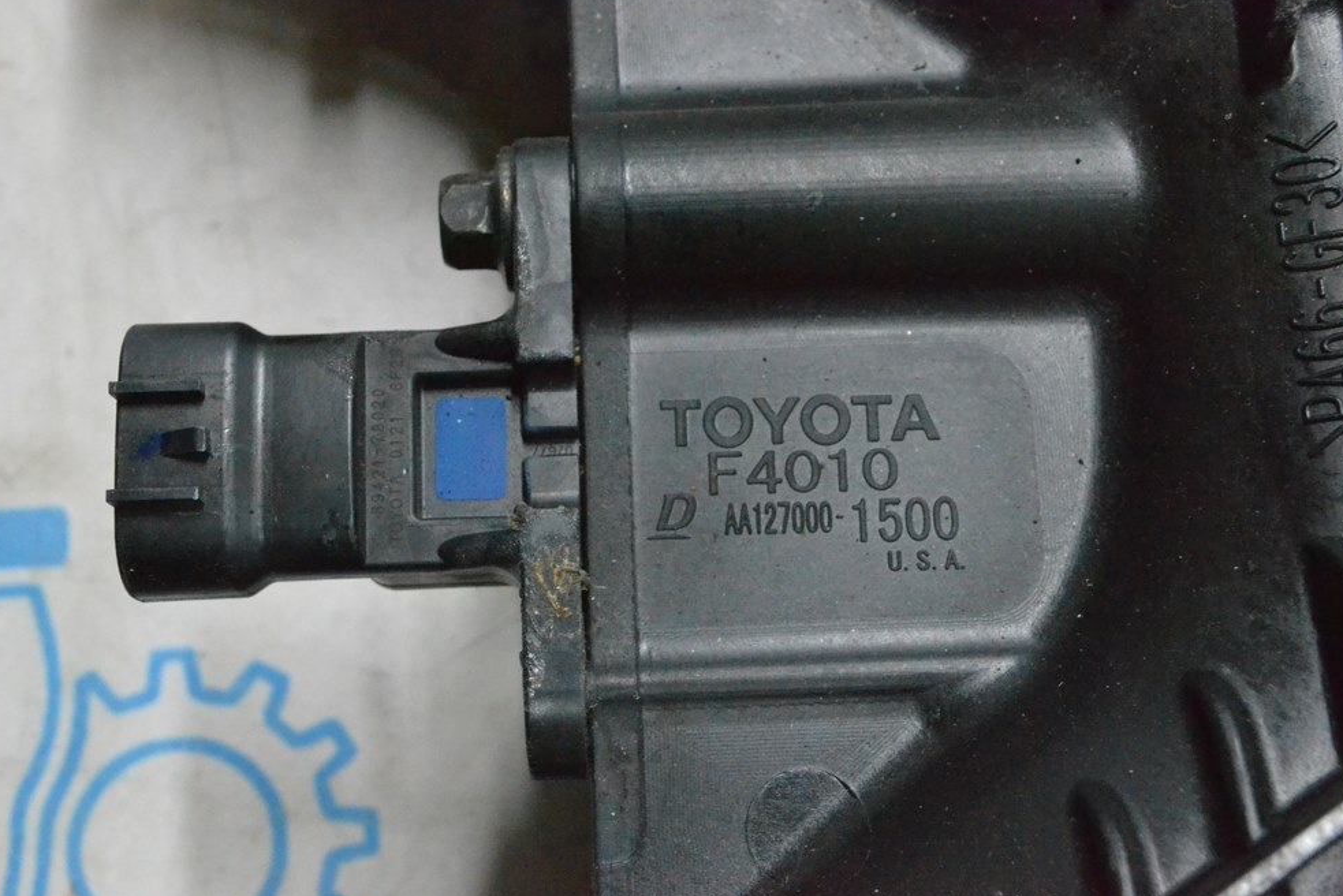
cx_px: 684
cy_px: 461
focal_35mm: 50
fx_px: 1866
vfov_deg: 27.0
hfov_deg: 39.6
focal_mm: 32
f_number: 10
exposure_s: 1/125
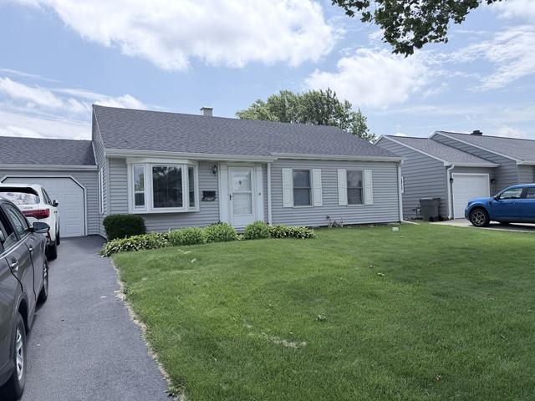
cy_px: 200
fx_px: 371
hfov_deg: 71.6
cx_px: 268
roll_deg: +1.7
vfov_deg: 56.8
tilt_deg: +0.8
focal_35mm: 24
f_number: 1.78
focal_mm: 6.76
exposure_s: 1/6173
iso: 100
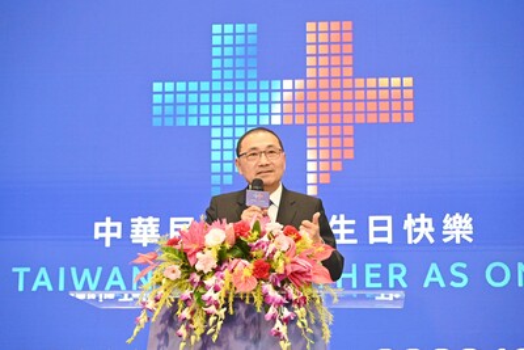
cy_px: 175
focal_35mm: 82
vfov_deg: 16.7
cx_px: 262
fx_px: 1194
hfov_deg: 24.8
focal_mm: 82
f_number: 4
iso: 2800
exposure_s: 1/125
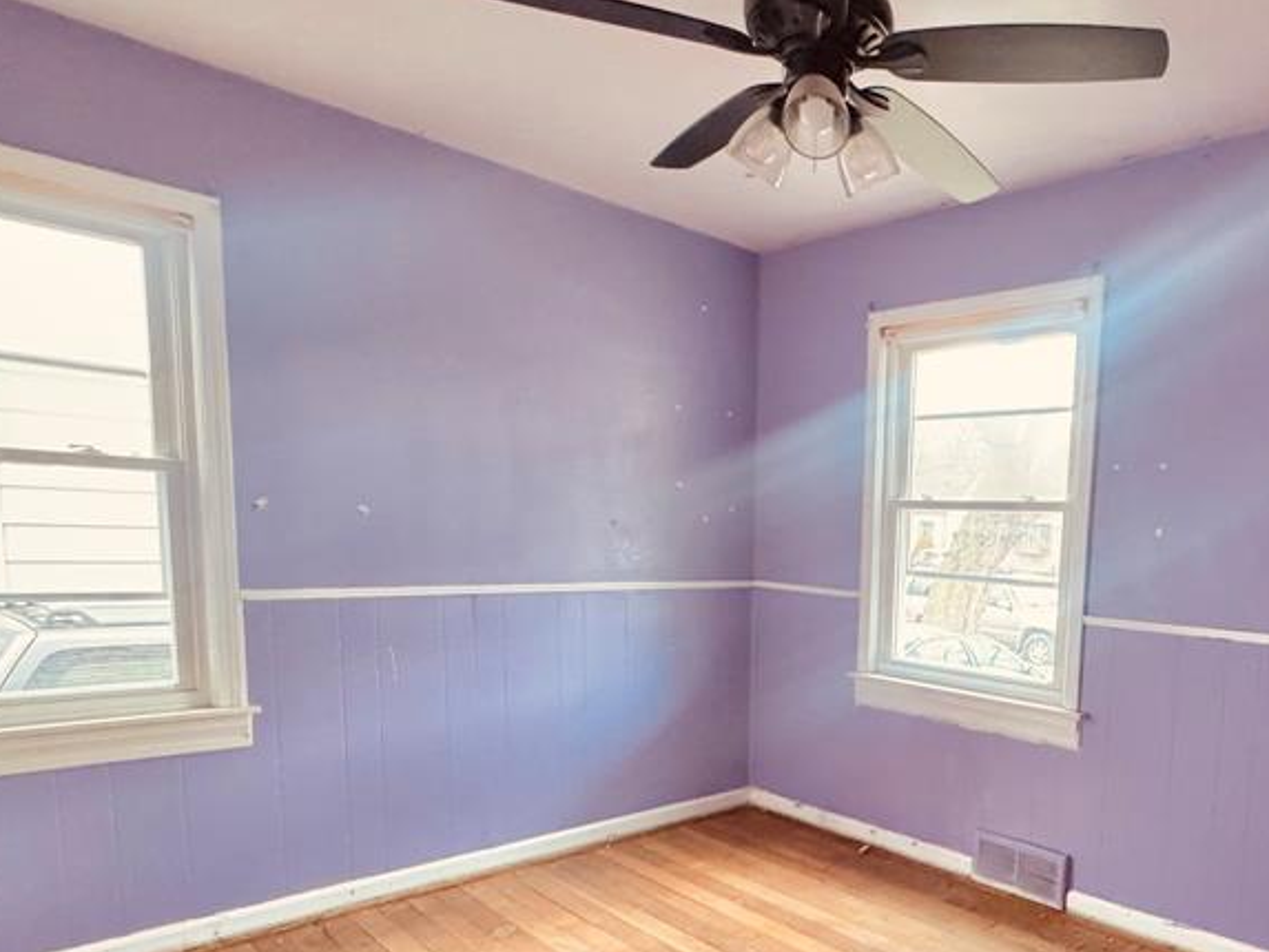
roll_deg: -2.3
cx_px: 941
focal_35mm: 25
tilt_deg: -7.0
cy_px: 653
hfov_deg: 65.4
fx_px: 917
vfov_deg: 53.5
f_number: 2.2
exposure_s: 1/60
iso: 800
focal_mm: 2.22
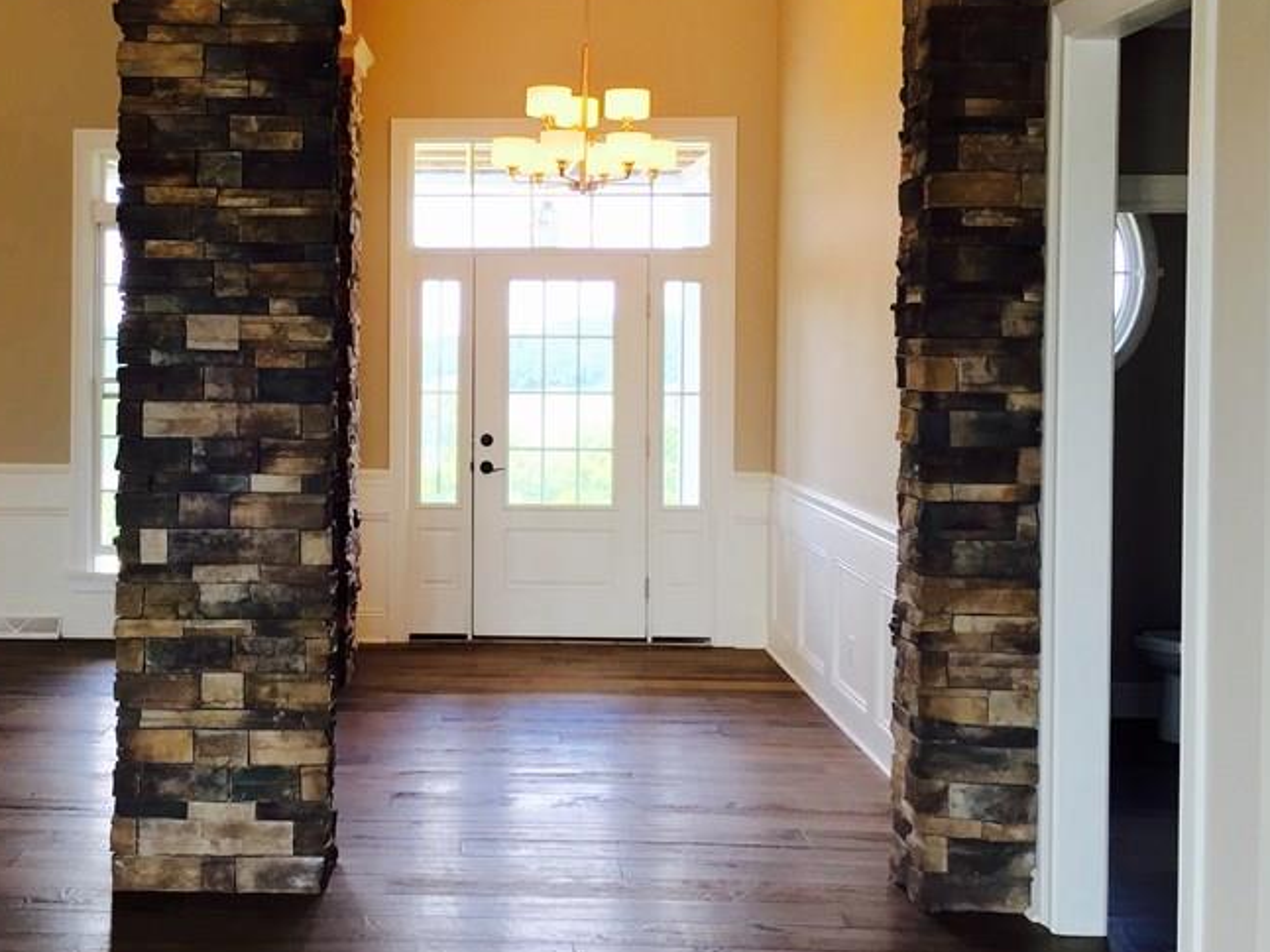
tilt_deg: -0.2
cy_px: 352
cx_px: 383
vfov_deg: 31.3
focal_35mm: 46
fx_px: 1687
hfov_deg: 40.5
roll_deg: -0.6
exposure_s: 1/60
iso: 40
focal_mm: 4.15
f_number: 2.2
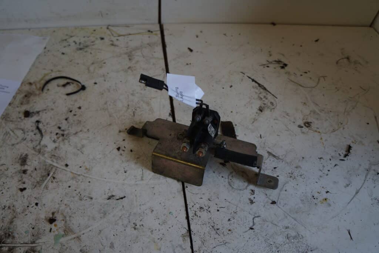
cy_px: 126
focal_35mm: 27
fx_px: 284
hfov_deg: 67.4
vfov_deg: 47.9
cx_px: 190
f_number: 3.5
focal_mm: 18
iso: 125
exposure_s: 1/60
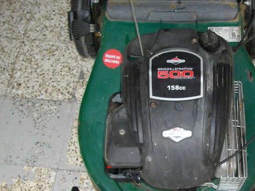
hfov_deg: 32.4
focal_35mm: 57
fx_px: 420
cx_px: 222
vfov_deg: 25.7
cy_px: 107
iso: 100
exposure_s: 1/200
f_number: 2.9
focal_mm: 5.7
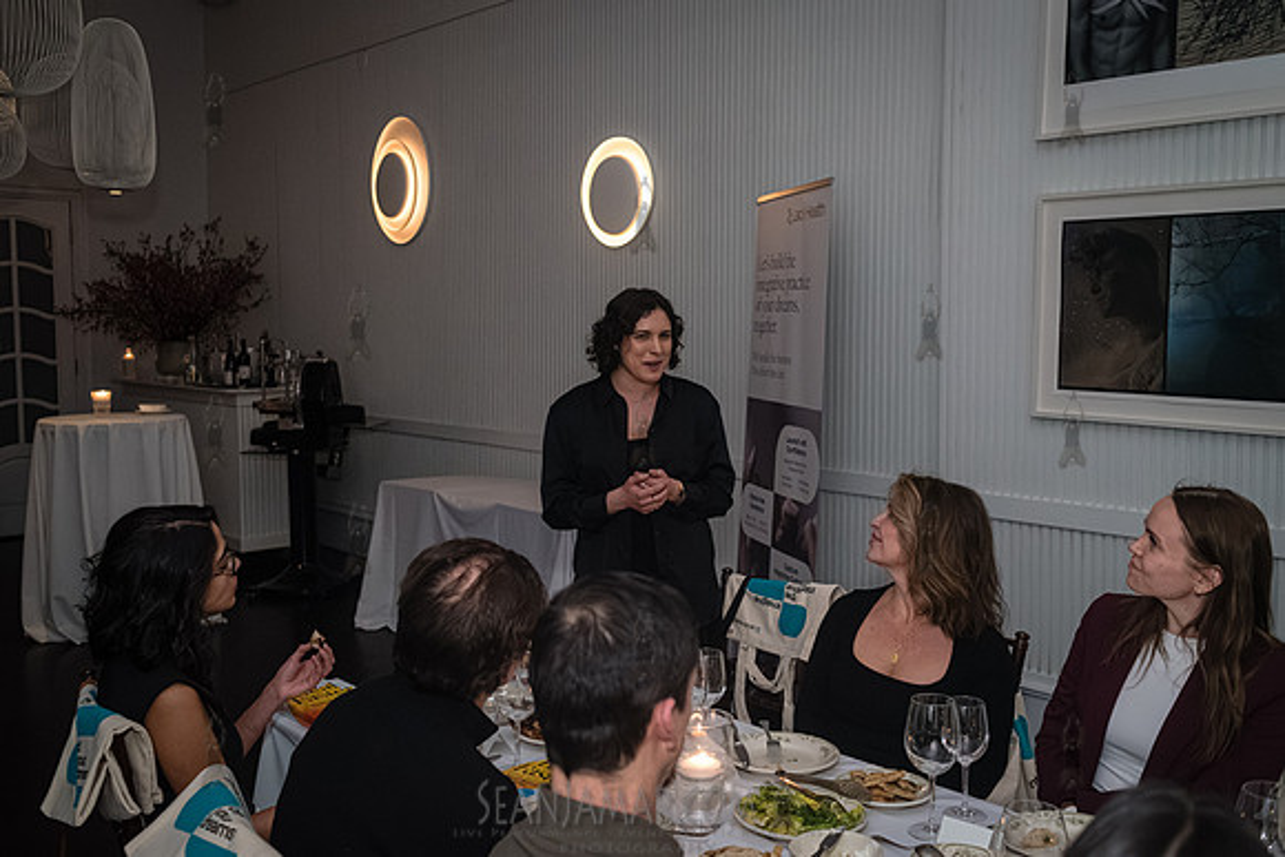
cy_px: 428
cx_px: 642
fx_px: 1264
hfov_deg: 53.9
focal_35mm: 35
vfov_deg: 37.5
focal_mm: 35
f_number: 4.5
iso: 6400
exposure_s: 1/320
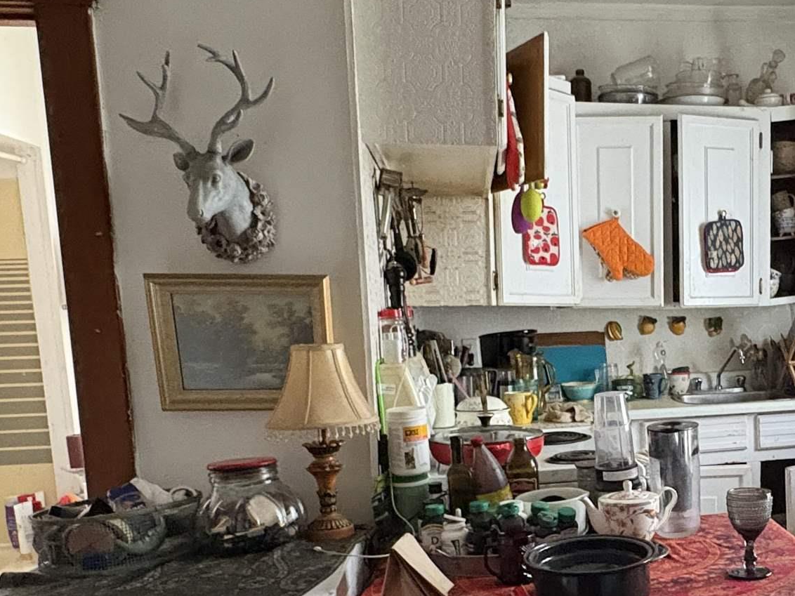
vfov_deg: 36.9
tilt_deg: -4.8
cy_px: 441
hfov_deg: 46.8
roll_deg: +2.1
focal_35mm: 38
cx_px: 617
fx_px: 873
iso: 800
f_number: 2.2
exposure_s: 1/40
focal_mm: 2.22
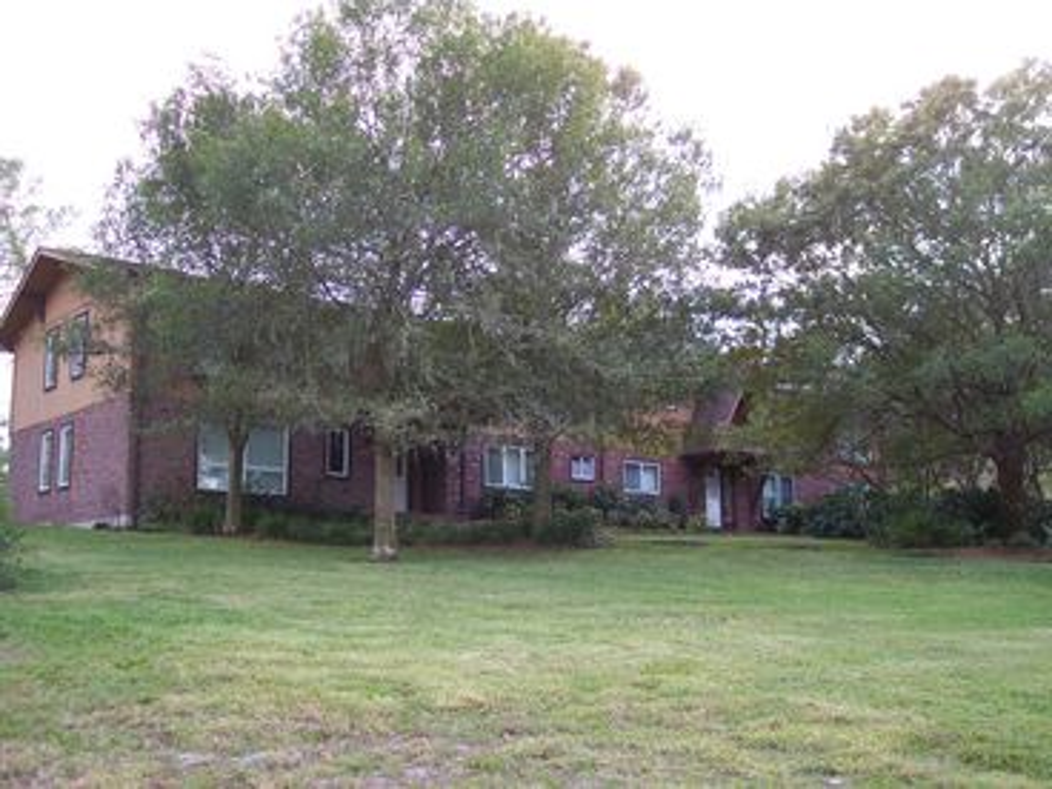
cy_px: 394
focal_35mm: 38
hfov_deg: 49.0
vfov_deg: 37.7
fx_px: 1155
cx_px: 526
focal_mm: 8
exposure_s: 1/90
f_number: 2.8
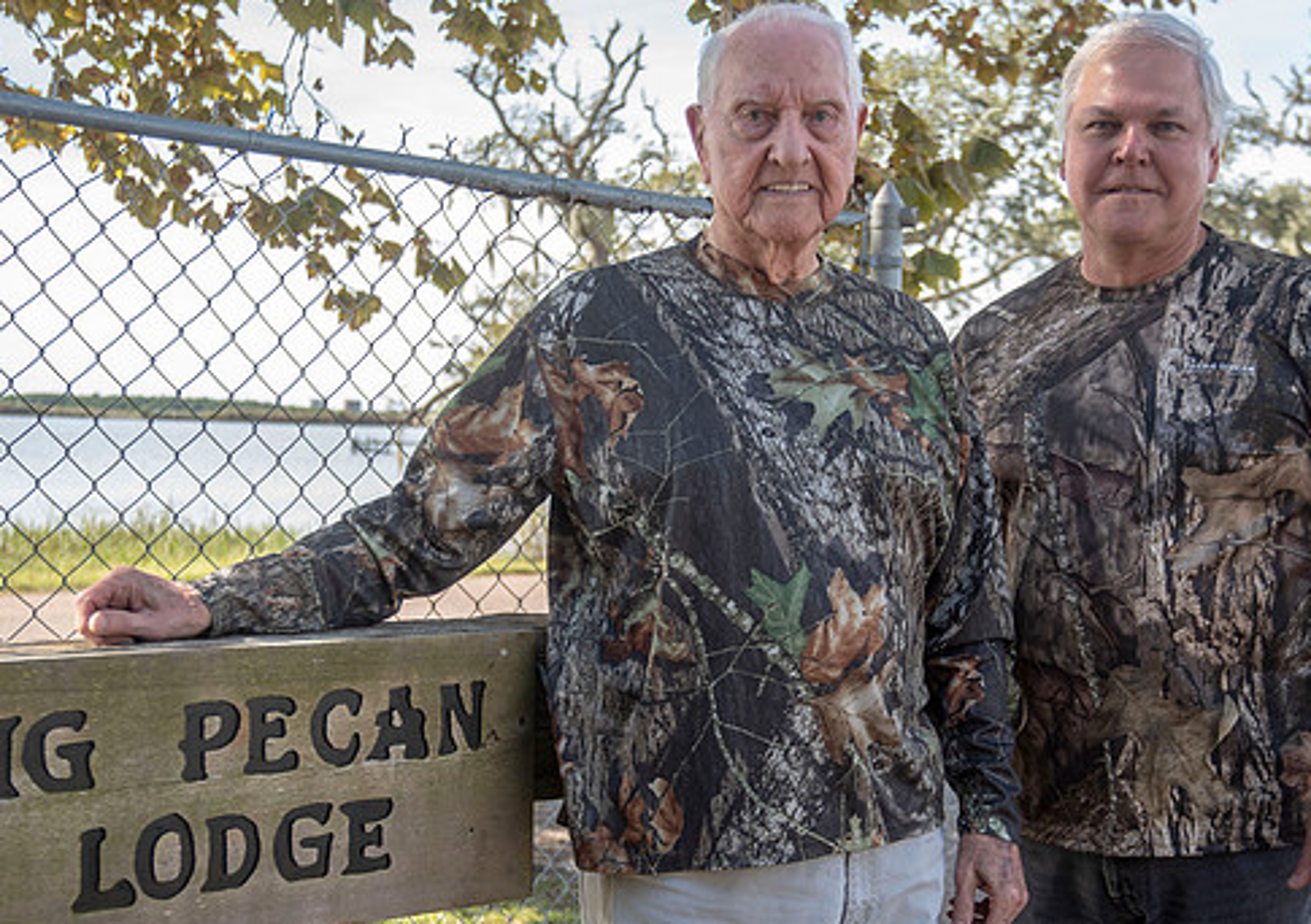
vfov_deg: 23.1
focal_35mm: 61
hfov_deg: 32.2
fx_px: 2261
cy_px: 563
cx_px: 789
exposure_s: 1/125
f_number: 5.6
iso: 100
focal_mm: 45
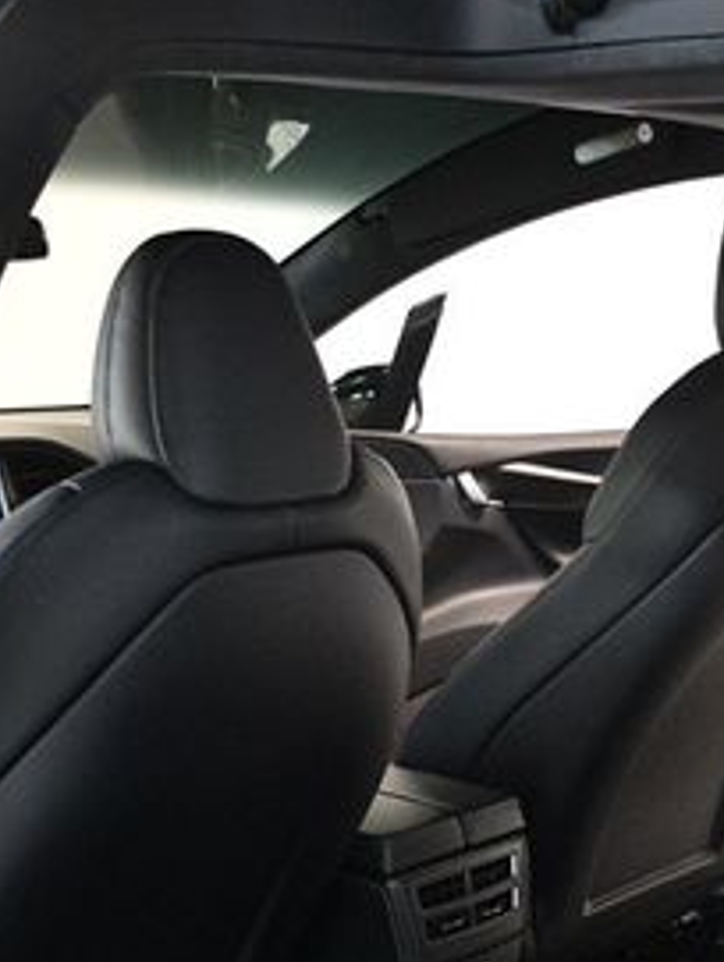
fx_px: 1892
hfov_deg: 21.6
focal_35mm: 68
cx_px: 422
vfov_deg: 28.1
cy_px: 735
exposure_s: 1/60
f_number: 3.5
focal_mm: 20
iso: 3600
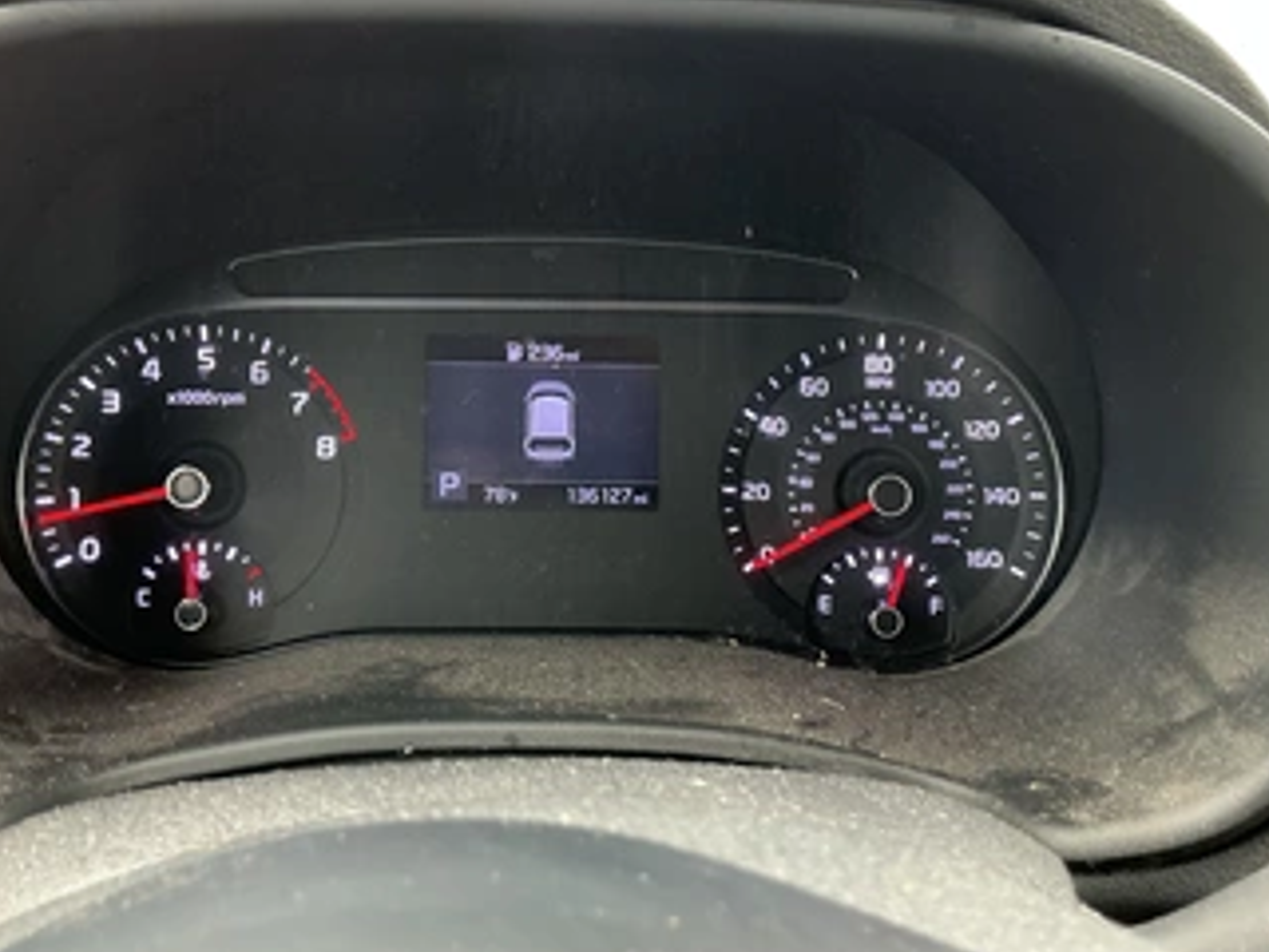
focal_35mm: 35
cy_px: 369
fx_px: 1283
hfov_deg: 52.6
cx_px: 595
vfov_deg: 40.5
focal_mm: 3
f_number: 1.8
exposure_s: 1/60
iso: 125
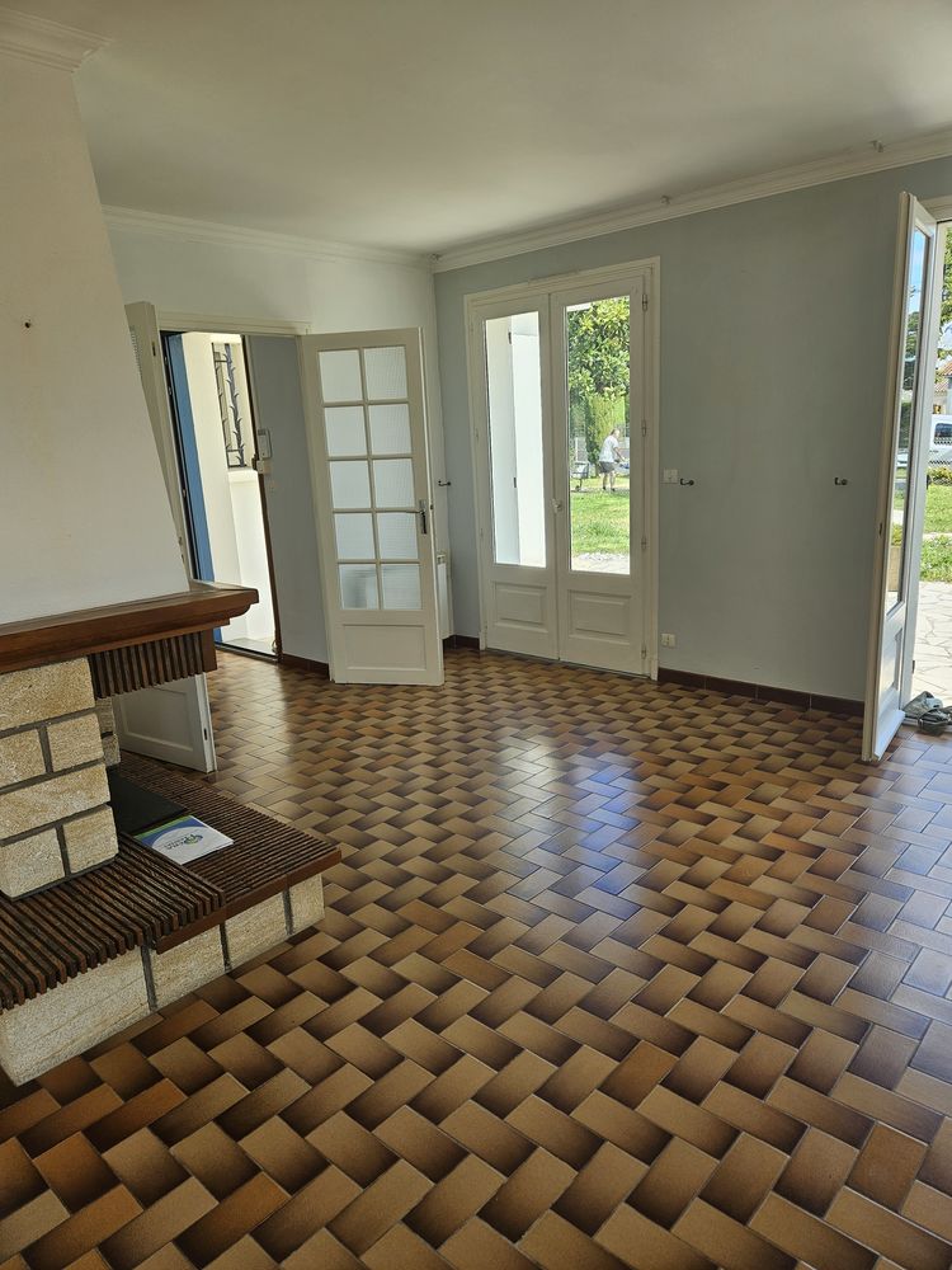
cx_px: 476
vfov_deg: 73.9
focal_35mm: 23
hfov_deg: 58.9
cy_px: 635
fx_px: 843
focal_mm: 5.4
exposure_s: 1/260
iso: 25
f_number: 1.8
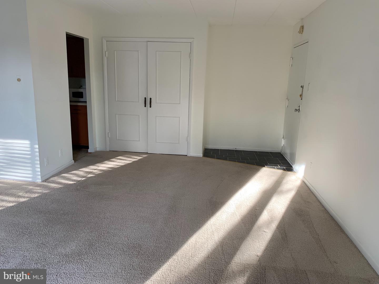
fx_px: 285
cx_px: 190
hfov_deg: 67.3
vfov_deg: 53.1
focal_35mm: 26
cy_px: 142
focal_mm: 4.25
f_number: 1.8
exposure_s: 1/102
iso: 100
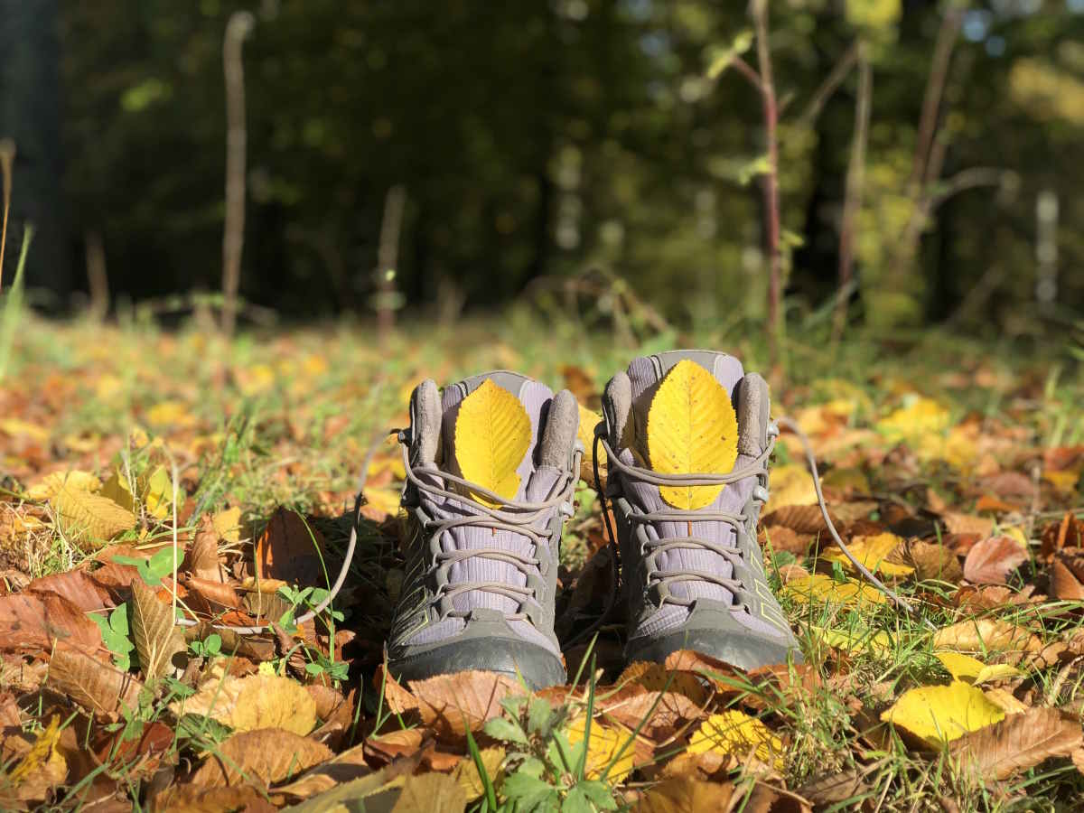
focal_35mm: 52
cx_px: 542
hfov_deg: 36.8
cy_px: 406
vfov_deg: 28.0
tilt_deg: -5.3
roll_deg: +2.3
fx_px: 1628
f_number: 2.4
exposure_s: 1/607
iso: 16
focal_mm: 6
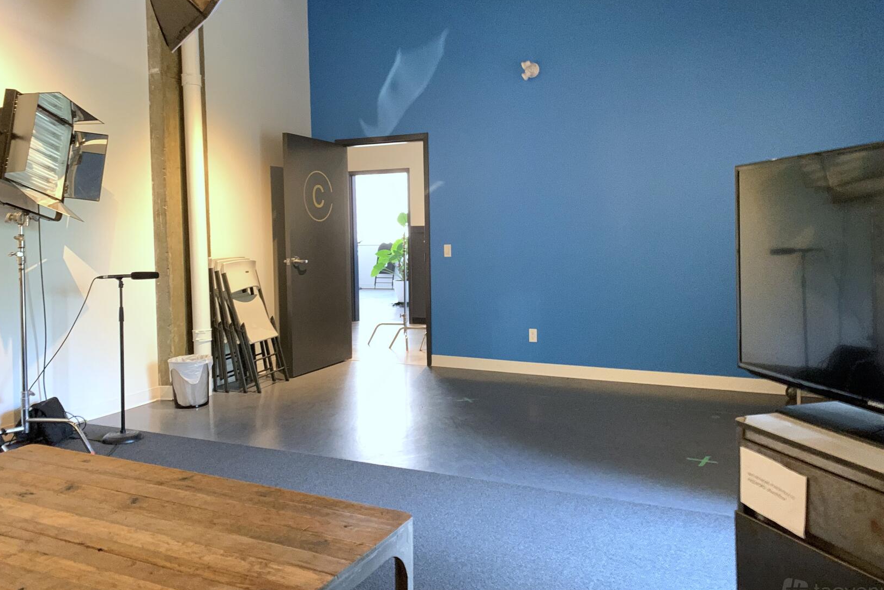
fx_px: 688
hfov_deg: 65.5
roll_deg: +0.5
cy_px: 269
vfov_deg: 46.4
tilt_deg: -5.9
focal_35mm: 28
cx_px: 453
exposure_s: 1/33
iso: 320
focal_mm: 4.25
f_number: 1.8
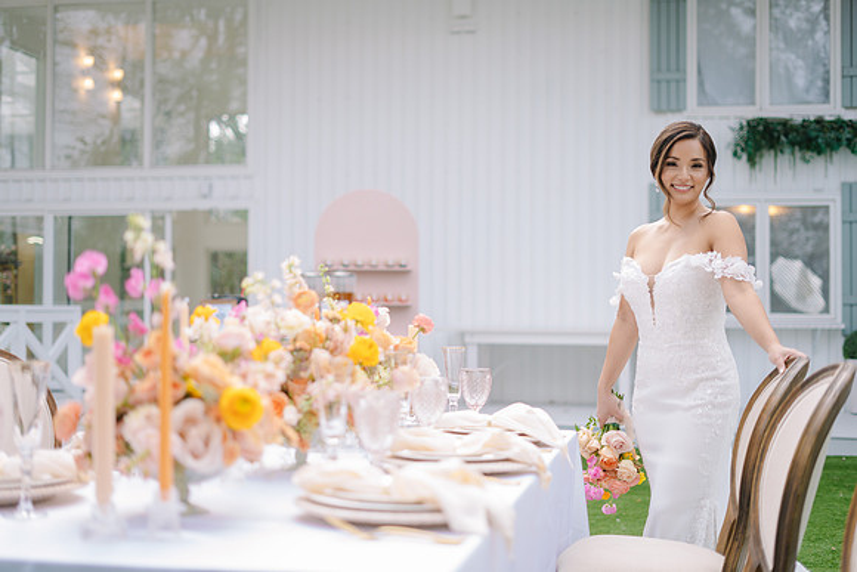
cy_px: 286
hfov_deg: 39.6
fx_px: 1191
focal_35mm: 50
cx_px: 428
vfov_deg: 27.0
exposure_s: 1/200
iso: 50
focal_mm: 50
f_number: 2
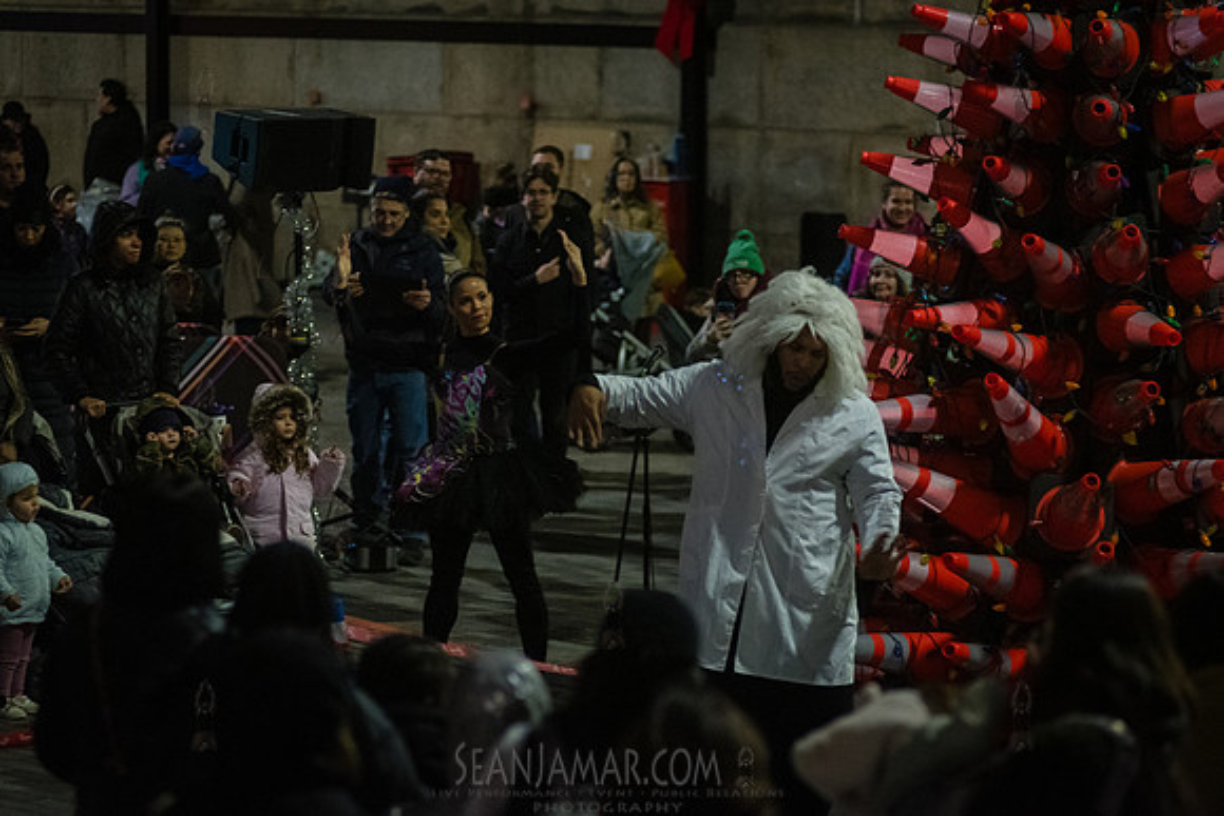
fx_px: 4734
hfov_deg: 14.7
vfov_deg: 9.9
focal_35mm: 139
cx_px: 612
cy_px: 408
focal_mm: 135
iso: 8000
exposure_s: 1/125
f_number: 3.2
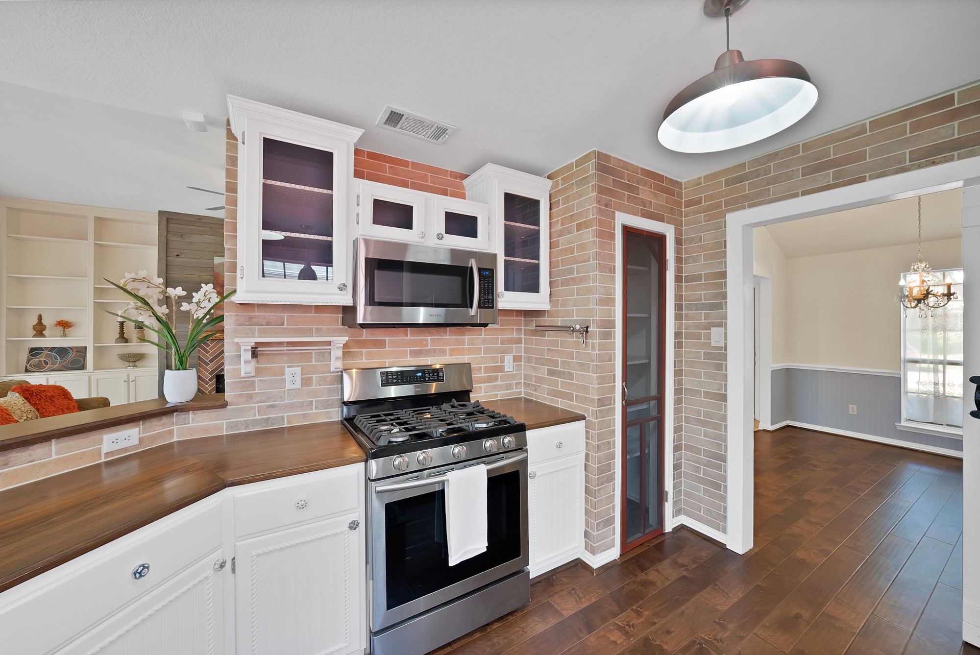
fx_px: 327
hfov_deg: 112.6
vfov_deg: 90.1
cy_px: 328
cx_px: 490
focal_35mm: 12
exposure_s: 1/2.5
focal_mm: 12
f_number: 9
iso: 640
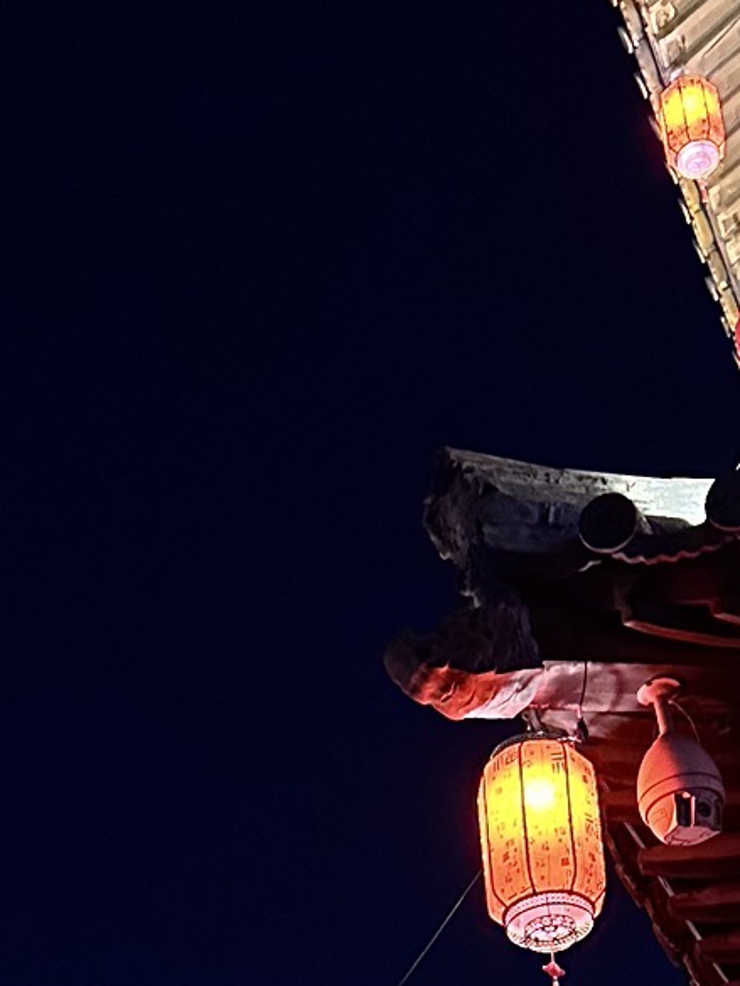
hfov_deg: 17.9
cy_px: 1156
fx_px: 2336
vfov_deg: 22.2
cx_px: 174
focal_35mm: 82
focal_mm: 6.86
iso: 1000
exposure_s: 1/33
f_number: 1.78
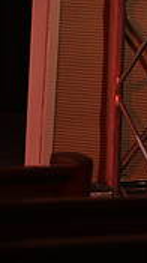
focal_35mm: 695
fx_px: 4832
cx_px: 398
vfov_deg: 3.1
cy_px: 10
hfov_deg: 1.7
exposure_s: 1/80
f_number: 2.8
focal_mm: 200
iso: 640
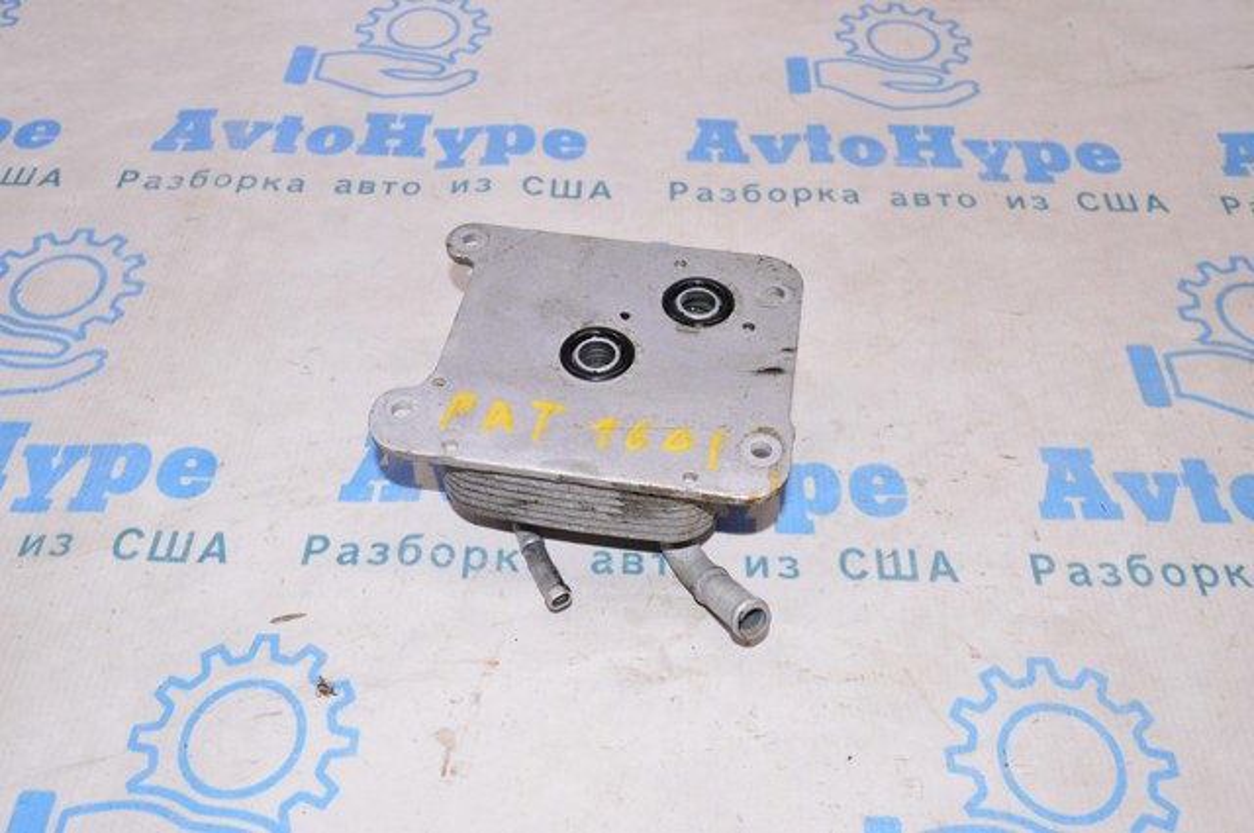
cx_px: 627
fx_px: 1148
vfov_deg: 39.9
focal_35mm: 33
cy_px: 416
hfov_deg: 57.3
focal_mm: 22
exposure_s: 1/200
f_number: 8
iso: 1600
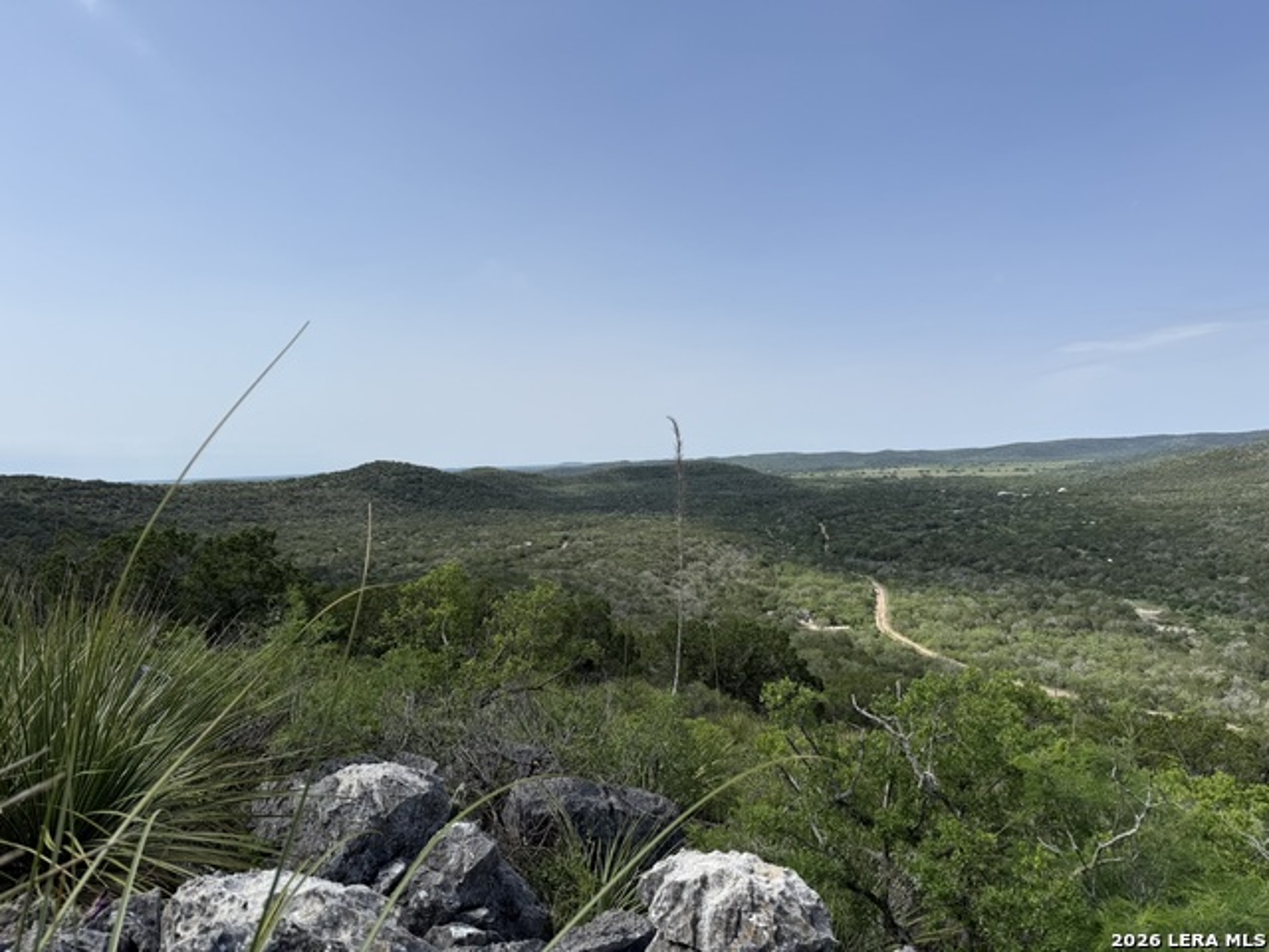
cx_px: 634
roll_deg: +1.8
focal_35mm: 24
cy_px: 476
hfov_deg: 71.6
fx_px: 880
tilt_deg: -1.2
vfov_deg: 56.8
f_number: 1.78
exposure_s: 1/6711
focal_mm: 6.76
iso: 80
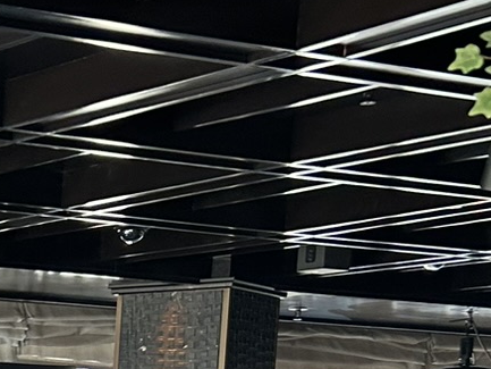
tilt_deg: -5.5
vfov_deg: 11.3
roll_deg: -1.0
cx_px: -489
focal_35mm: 123
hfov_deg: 13.7
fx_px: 1745
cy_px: 638
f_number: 1.5
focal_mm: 5.7
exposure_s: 1/50
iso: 100
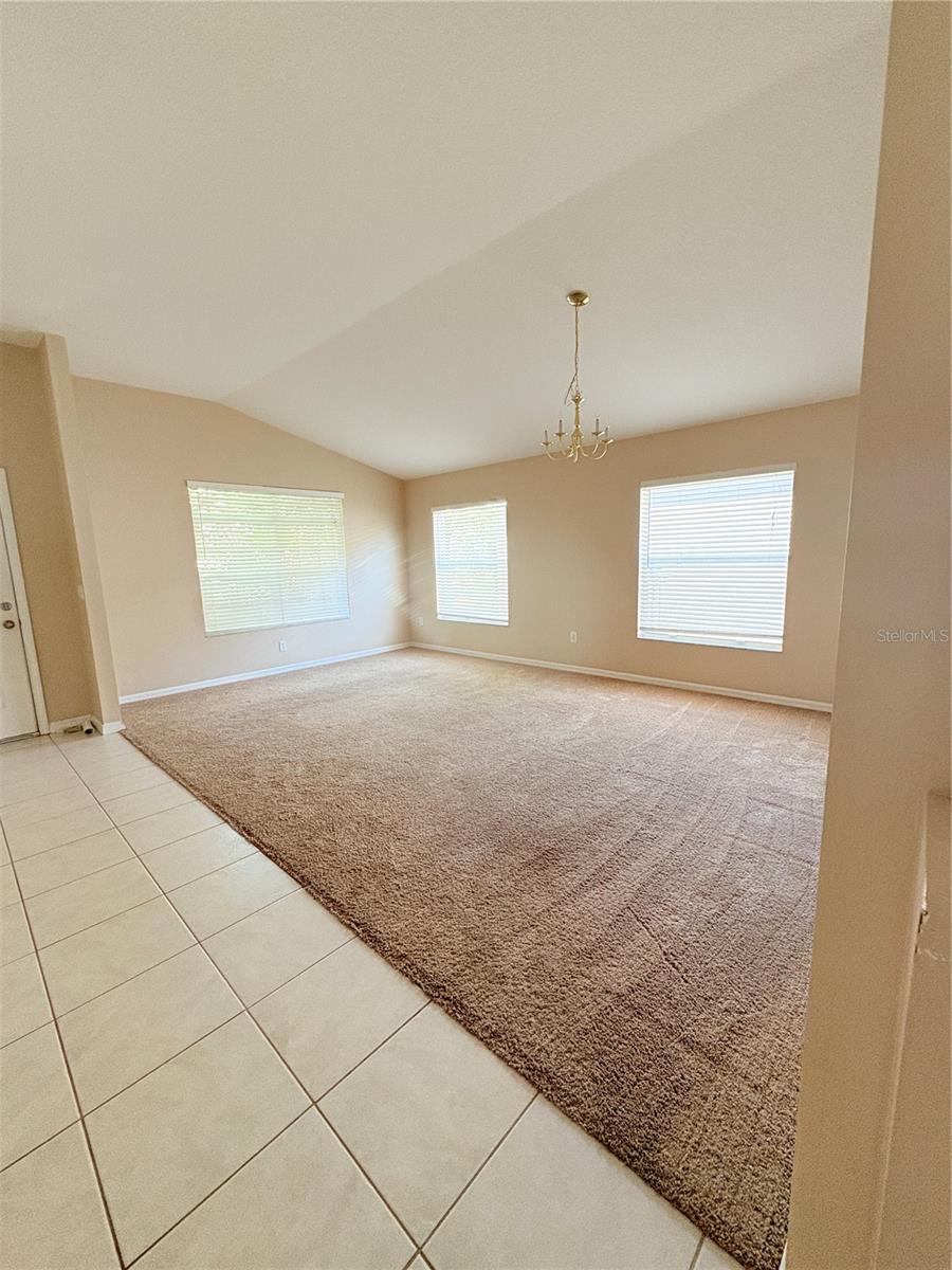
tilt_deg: -8.8
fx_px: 513
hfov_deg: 85.7
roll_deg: +1.1
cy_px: 635
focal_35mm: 14
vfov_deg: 102.1
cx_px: 476
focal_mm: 2.22
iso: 200
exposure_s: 1/99
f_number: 2.2
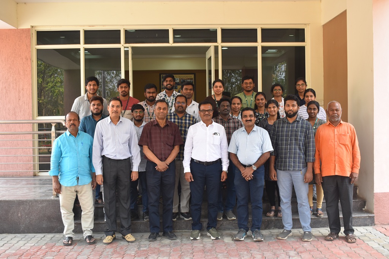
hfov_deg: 49.5
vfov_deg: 34.2
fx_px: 421
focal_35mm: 39
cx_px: 194
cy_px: 130
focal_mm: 26
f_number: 5.6
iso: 450
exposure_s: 1/125
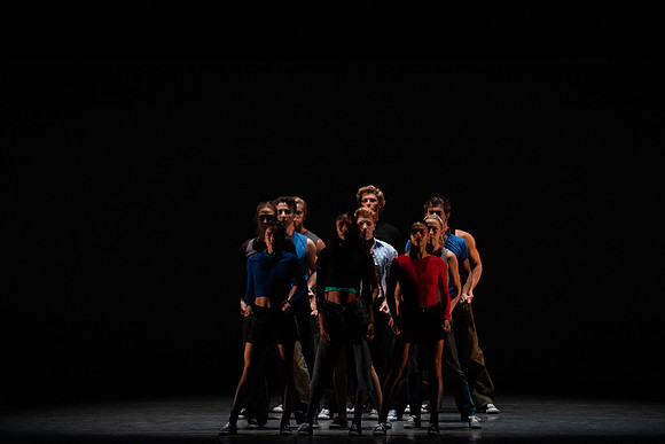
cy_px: 222
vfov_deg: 6.9
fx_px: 3695
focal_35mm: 200
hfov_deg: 10.3
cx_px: 332
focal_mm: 200
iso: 8000
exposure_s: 1/400
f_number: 5
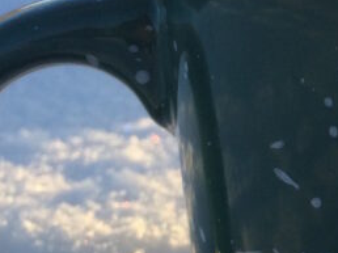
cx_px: 482
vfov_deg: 10.9
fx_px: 1317
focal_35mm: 135
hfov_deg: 13.9
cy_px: 222
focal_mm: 4.15
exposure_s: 1/376
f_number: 2.2
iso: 32
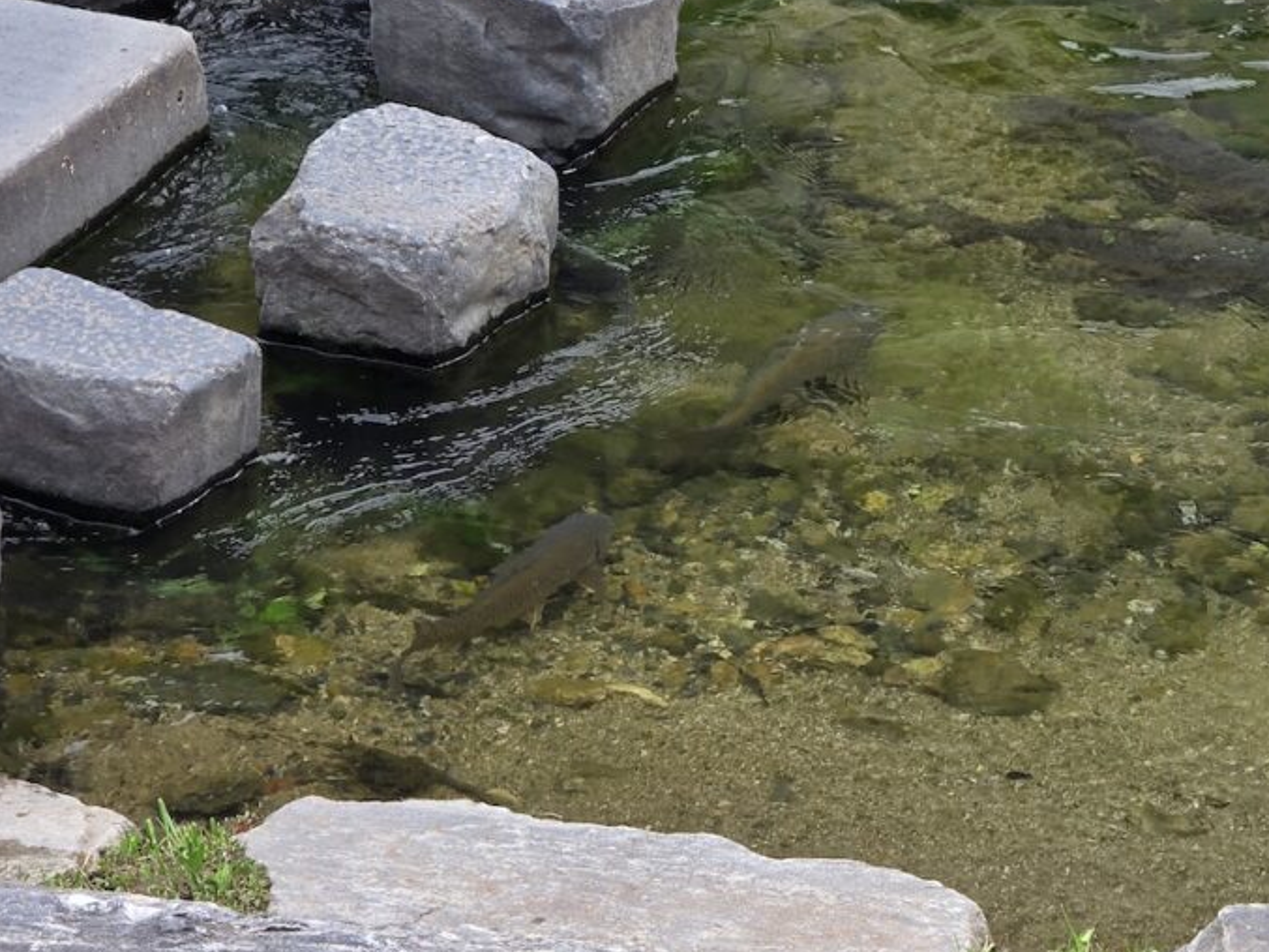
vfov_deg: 8.5
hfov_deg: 11.3
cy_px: 335
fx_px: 6380
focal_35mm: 174
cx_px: 945
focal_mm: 18.6
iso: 64
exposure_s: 1/389
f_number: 3.4
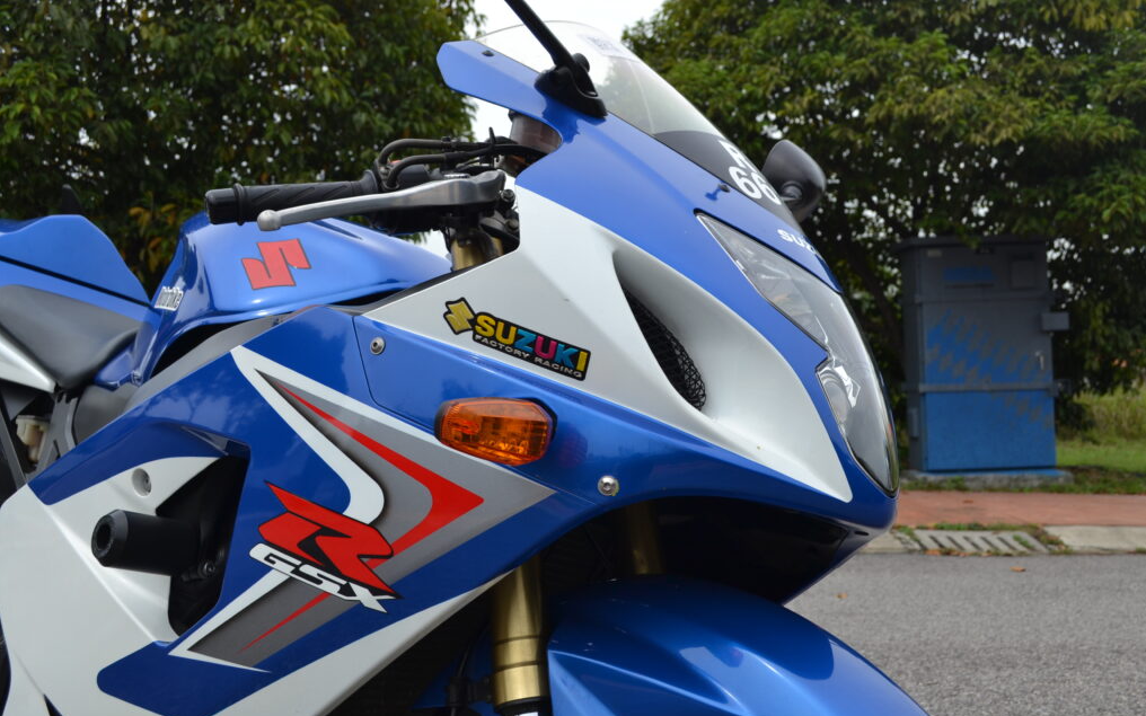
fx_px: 1156
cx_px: 576
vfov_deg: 34.4
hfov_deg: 52.7
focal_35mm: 37
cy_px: 358
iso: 100
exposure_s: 1/200
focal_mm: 24
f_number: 7.1
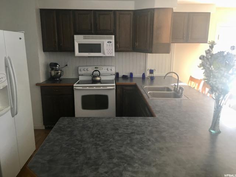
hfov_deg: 61.7
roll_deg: -0.3
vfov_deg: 48.2
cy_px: 88
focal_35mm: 29
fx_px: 198
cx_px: 118
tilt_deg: -11.0
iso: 32
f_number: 2.2
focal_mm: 4.15
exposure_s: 1/15
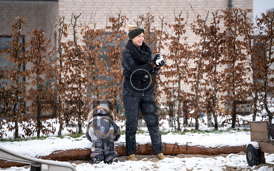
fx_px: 1471
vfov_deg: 6.7
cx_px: 137
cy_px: 91
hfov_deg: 10.6
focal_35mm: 197
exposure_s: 1/500
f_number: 3.5
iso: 800
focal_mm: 192
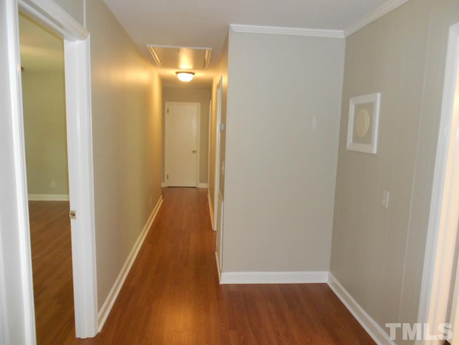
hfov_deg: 67.3
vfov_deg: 53.1
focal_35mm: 26
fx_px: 345
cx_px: 230
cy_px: 172
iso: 200
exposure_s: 1/25
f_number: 3.2
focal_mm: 4.6
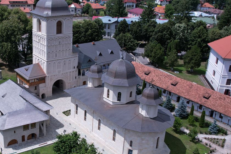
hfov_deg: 45.0
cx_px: 61
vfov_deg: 31.9
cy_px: 77
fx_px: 270
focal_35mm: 42
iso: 100
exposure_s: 1/200
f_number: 2.8
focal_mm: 8.38
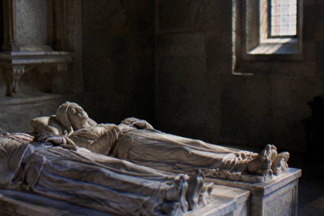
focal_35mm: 64
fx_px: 576
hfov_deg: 31.4
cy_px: 109
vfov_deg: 21.2
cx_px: 157
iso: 1250
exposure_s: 1/160
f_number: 3.5
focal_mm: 49
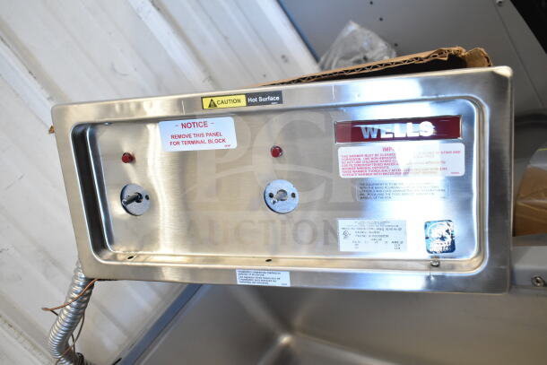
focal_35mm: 33
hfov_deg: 57.2
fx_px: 502
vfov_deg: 40.0
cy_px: 182
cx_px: 274
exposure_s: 1/125
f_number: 5.6
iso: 1600
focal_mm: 22
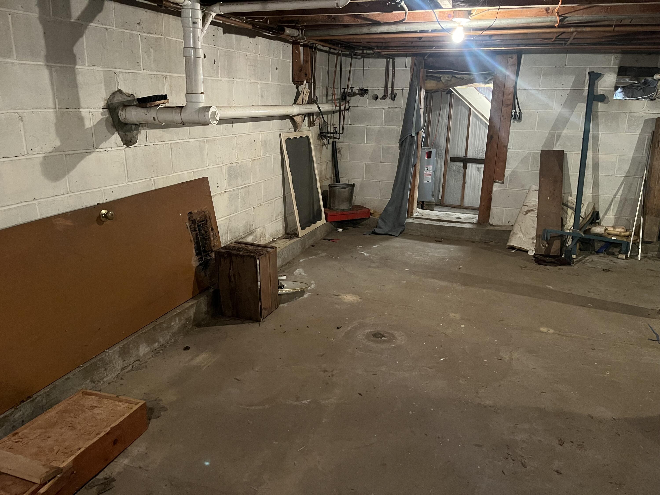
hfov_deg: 67.3
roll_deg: -0.2
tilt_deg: -15.9
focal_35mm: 26
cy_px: 248
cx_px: 330
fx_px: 496
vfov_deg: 53.1
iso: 640
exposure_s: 1/30
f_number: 1.6
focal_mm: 5.1
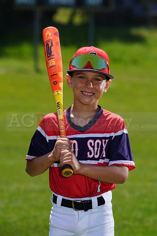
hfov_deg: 6.1
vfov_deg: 9.1
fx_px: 1477
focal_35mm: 226
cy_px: 118
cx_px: 78
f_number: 8
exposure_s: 1/250
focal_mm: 226
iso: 100
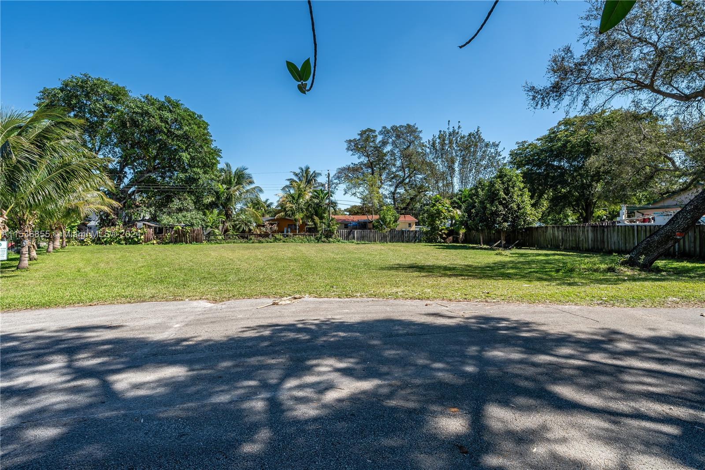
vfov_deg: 73.7
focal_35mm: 16
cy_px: 235
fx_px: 313
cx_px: 352
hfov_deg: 96.7
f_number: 8
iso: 200
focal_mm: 16
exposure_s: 1/320
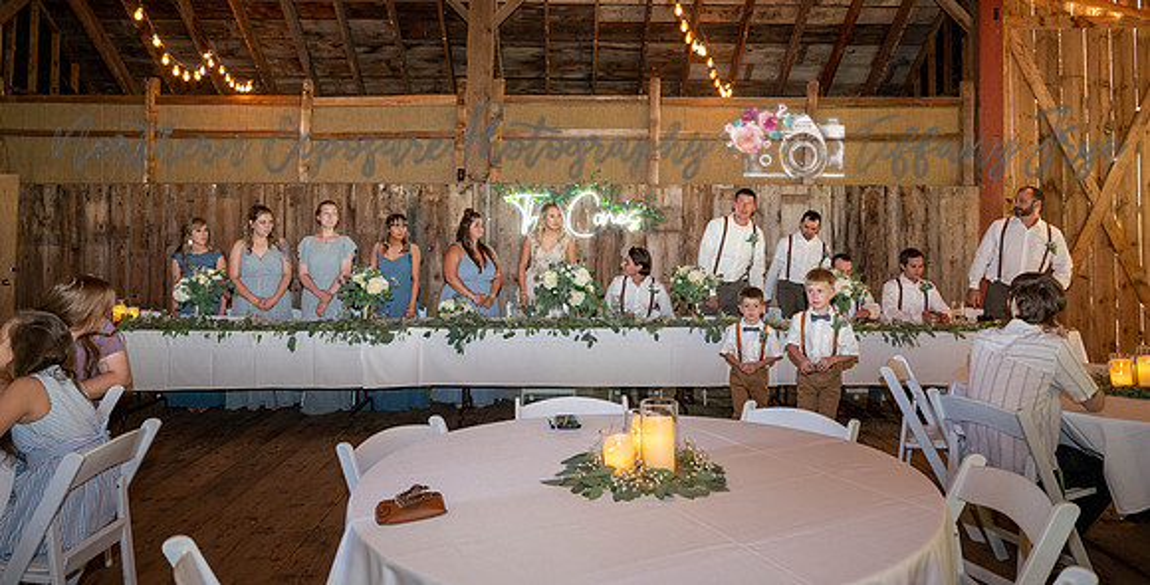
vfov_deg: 41.3
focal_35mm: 26
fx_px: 766
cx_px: 575
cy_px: 203
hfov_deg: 73.8
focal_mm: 24
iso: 1800
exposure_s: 1/60
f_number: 4
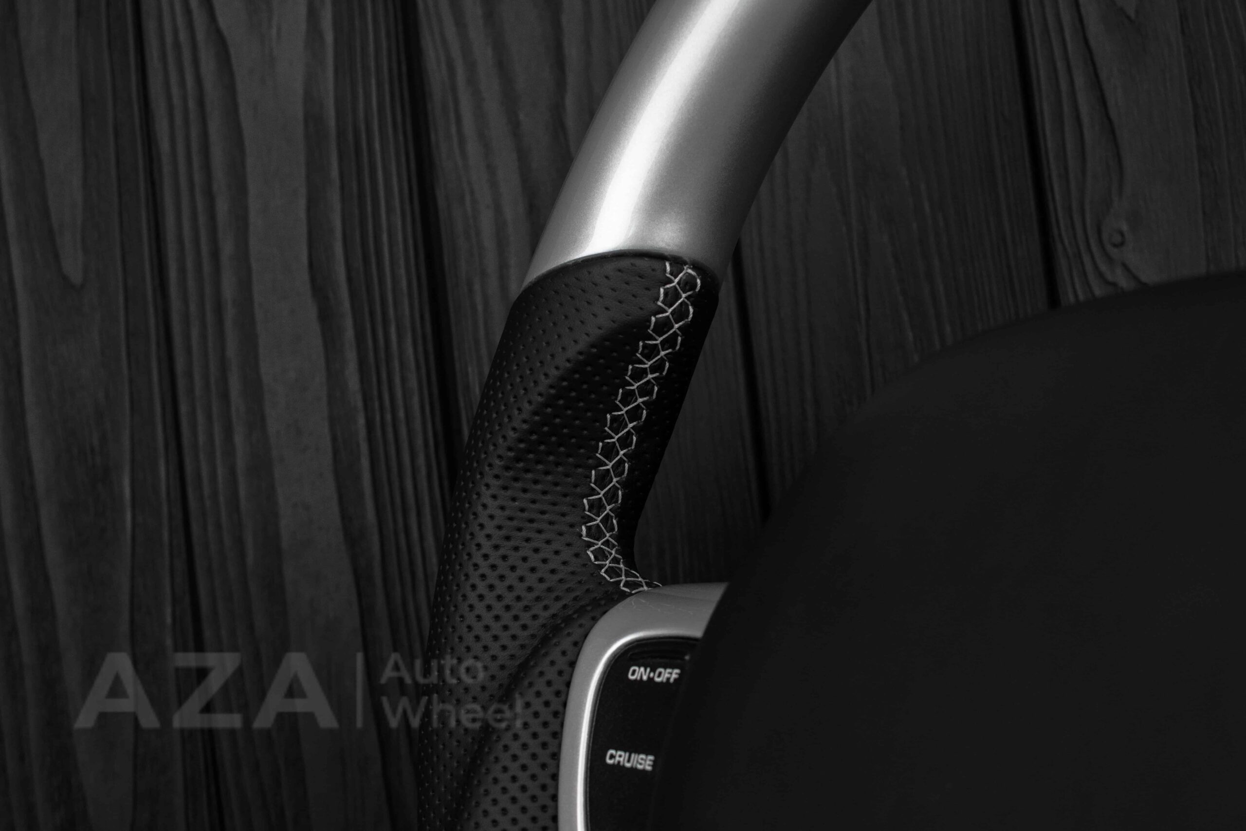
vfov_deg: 25.8
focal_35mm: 52
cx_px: 623
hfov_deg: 37.8
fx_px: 1817
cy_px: 416
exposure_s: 1/125
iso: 500
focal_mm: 35
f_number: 6.3
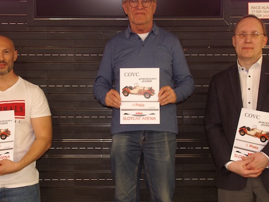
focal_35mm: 60
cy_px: 114
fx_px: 466
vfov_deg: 24.4
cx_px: 124
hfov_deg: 32.2
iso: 400
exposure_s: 1/60
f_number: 4
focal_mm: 26
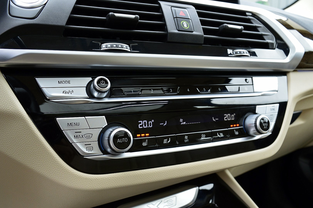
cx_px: 156
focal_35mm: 33
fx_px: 287
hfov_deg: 57.3
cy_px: 104
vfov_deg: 39.9
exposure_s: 1/60
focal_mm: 22
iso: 400
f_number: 8
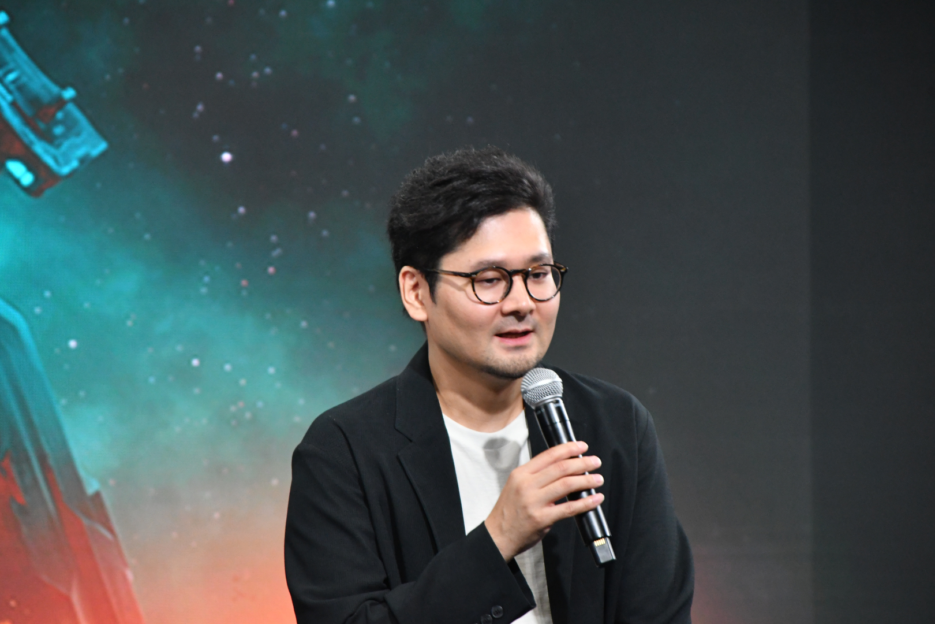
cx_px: 468
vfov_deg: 5.1
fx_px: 7012
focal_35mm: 270
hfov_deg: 7.6
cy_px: 312
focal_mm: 180
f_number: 8
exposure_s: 1/100
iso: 2500
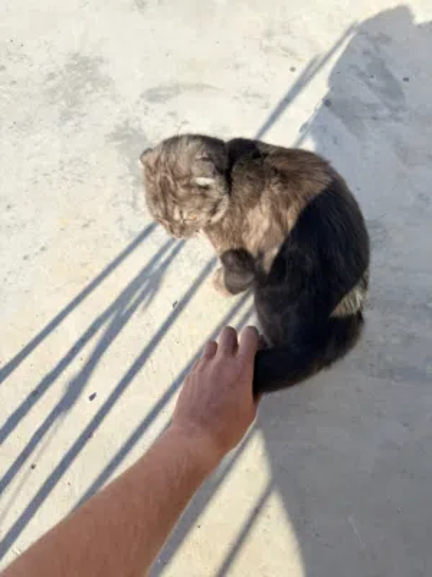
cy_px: 288
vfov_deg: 71.6
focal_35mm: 24
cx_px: 216
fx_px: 399
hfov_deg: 56.8
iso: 64
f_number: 1.78
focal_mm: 6.76
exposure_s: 1/1792
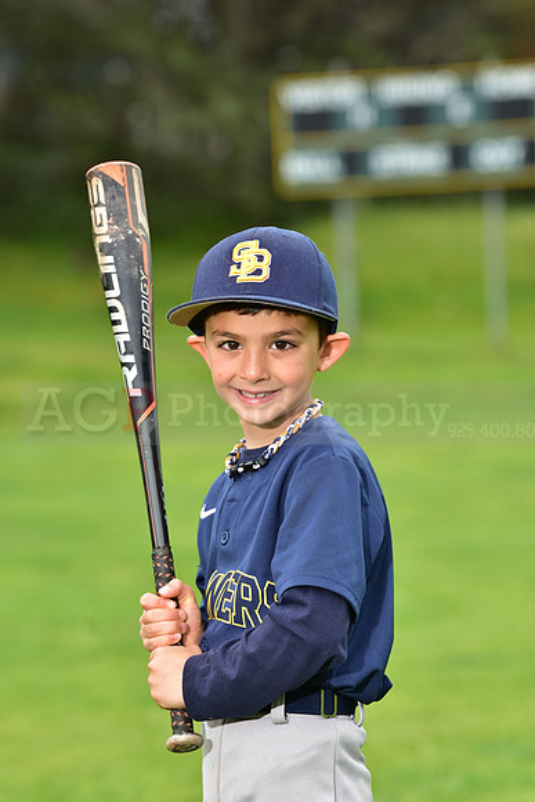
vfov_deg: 11.1
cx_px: 268
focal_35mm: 185
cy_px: 401
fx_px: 4121
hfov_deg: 7.4
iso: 400
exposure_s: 1/250
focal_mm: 185
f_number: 6.3
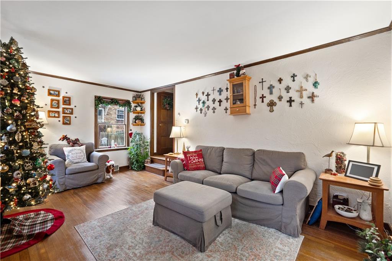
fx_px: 163
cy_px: 130
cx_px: 196
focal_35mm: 15
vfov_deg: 77.3
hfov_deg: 100.4
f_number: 2.8
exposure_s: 1/30
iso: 1000
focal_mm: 15
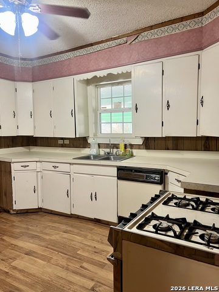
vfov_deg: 67.3
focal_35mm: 26
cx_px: 110
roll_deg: +0.5
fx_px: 219
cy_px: 146
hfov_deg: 53.1
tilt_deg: -5.1
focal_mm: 5.7
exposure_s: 1/60
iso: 100
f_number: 1.5
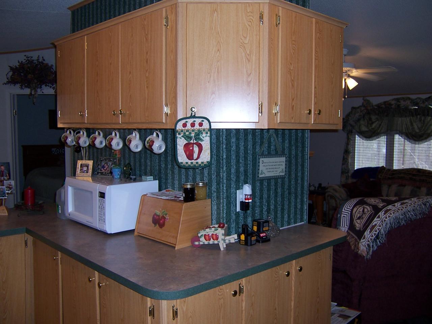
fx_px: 412
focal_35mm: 33
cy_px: 162
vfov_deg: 42.9
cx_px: 216
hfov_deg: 55.4
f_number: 2.8
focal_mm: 5.5
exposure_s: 1/60
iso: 80
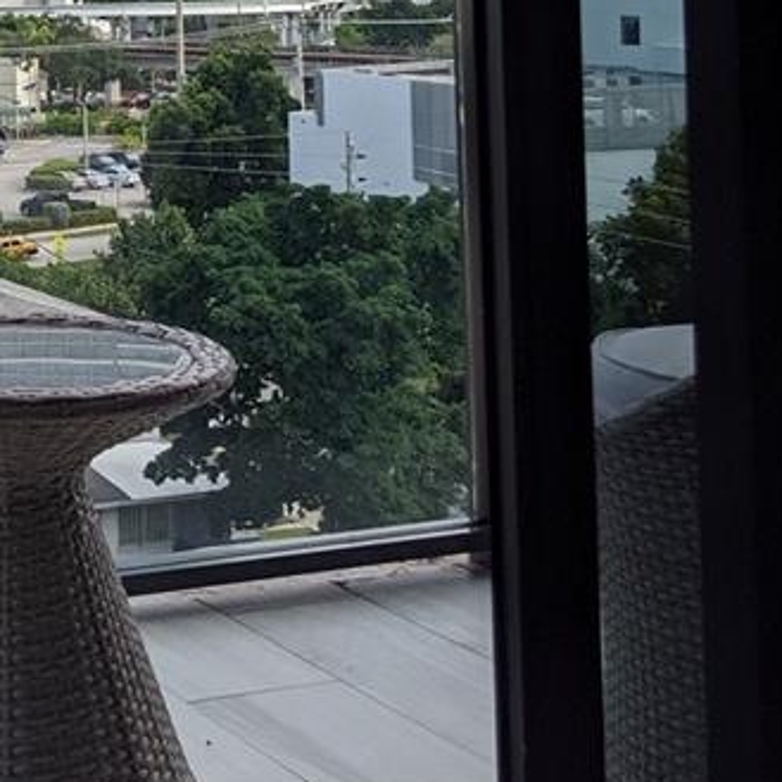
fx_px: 2224
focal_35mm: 87
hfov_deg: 19.1
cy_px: -195
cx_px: -74
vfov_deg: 18.7
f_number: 1.8
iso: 68
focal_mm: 4.44
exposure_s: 1/3356
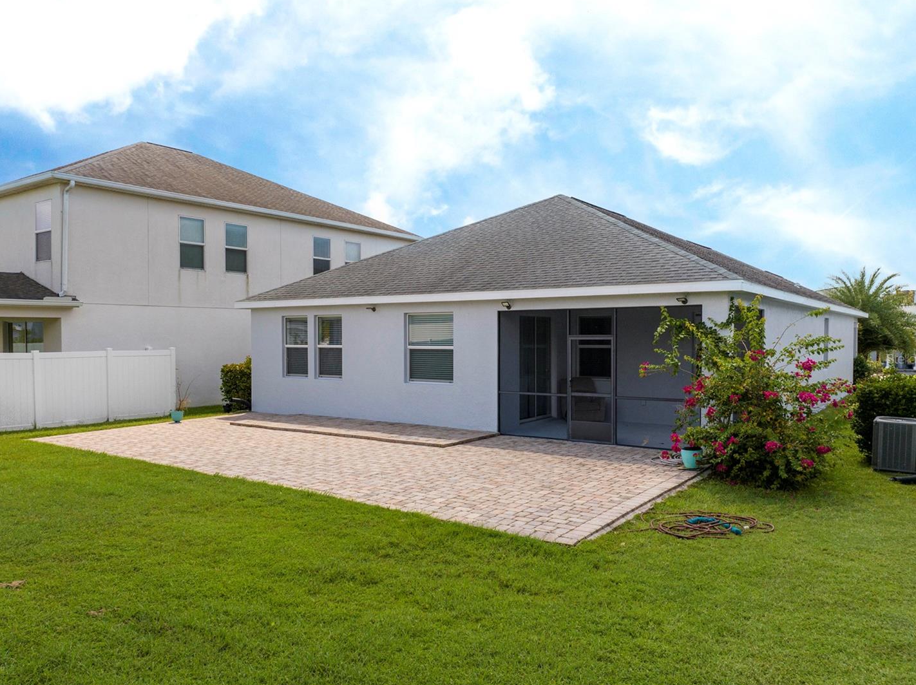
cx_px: 432
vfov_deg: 51.3
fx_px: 714
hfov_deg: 65.3
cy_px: 358
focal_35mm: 27
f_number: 2.8
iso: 190
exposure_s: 1/2500
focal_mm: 12.29
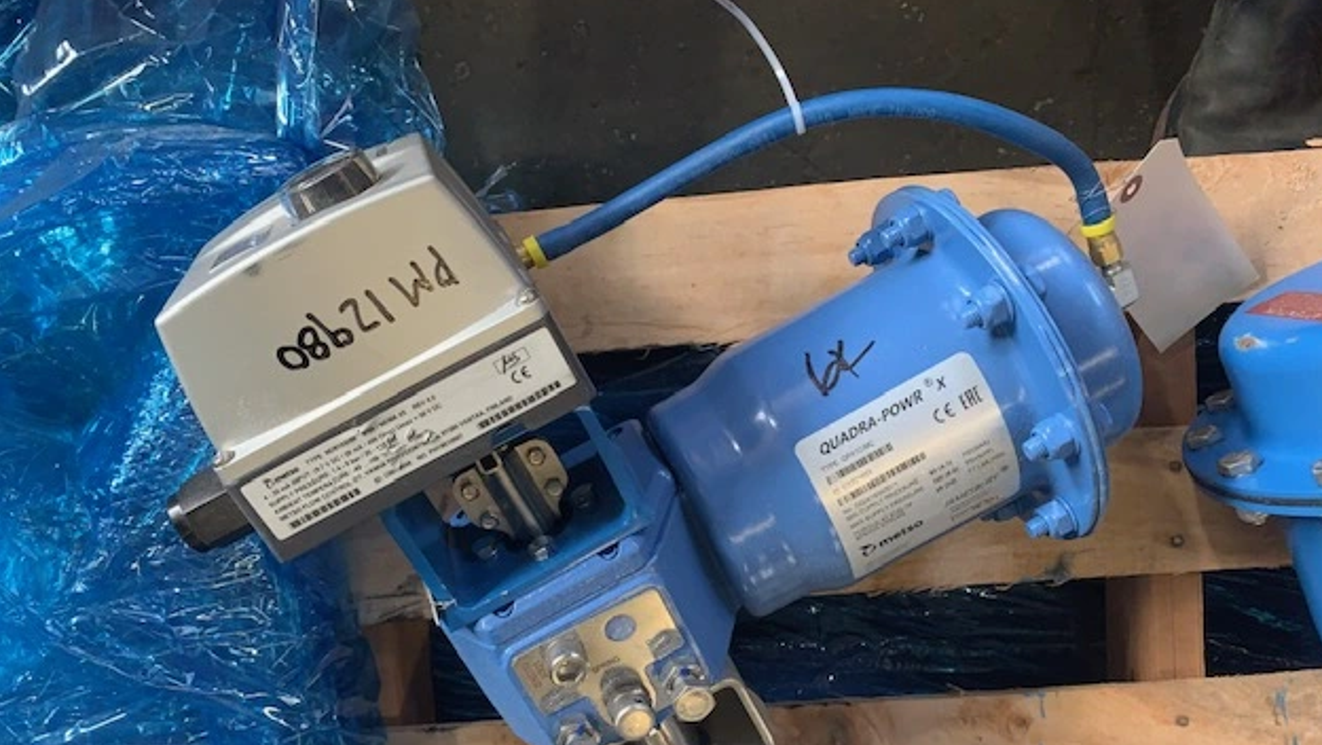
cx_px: 675
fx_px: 1017
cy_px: 480
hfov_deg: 66.0
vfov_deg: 39.9
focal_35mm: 29
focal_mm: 4.25
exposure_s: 1/60
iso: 250
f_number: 1.8
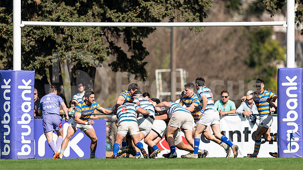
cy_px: 66
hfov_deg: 3.3
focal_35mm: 661
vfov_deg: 1.8
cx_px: 130
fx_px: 5310
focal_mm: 400
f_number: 2.8
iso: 100
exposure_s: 1/1250
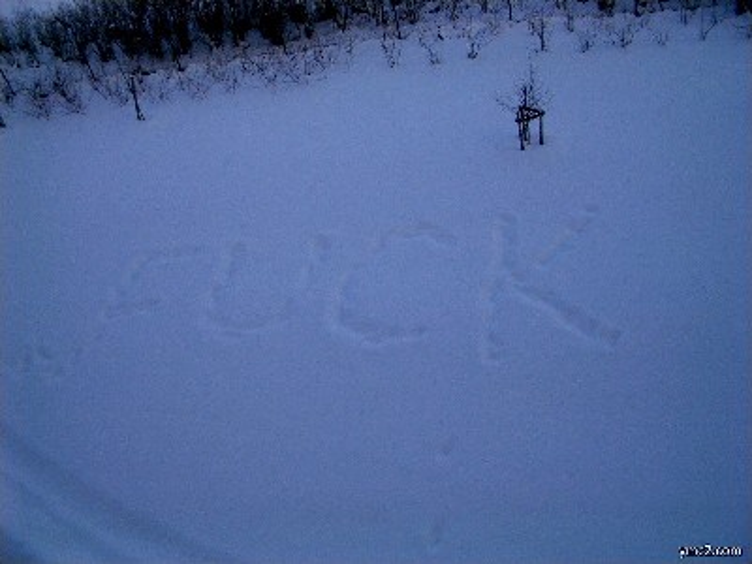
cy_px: 282
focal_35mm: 35
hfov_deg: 52.6
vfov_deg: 40.7
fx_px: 760
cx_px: 376
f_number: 4.3
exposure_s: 1/2000
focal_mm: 5.8
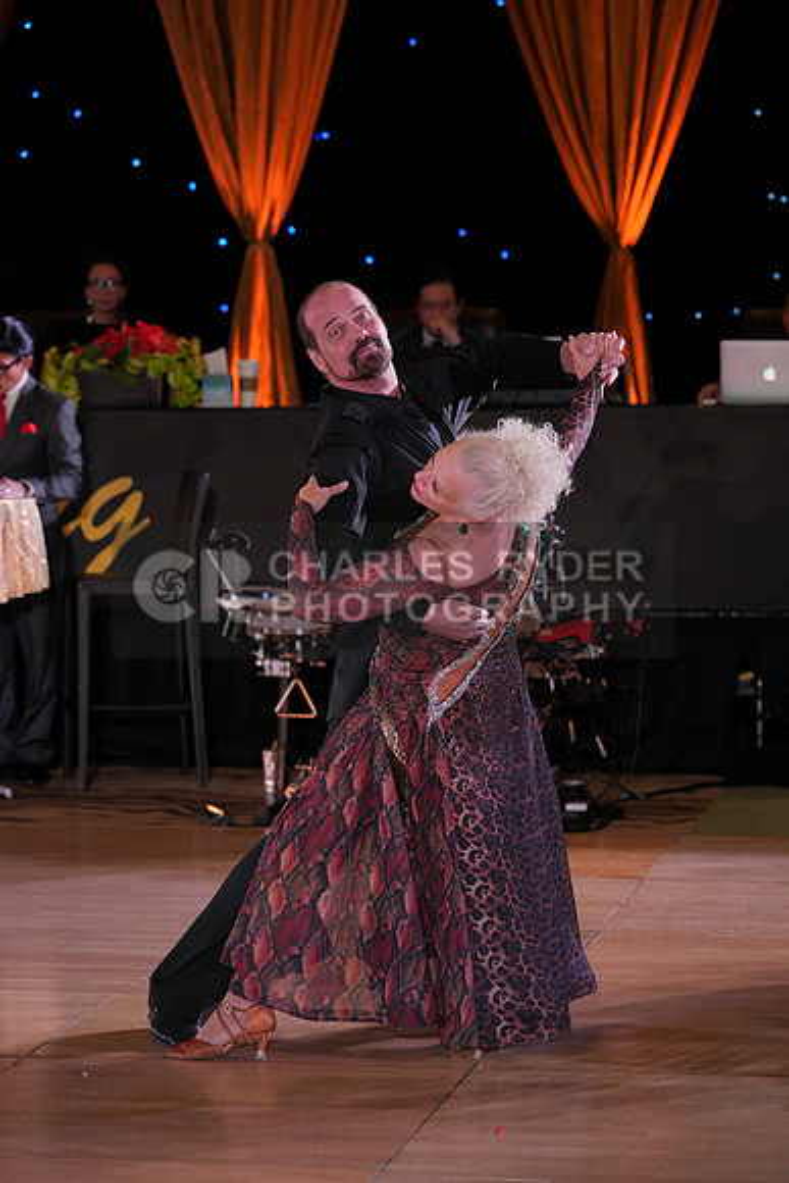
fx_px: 3614
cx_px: 394
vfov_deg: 18.6
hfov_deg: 12.5
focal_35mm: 110
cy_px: 592
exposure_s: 1/400
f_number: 4
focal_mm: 110
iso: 1250
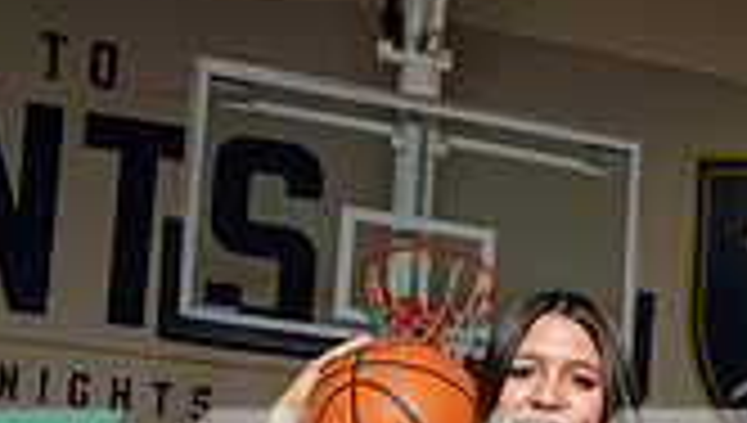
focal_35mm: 68
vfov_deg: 14.5
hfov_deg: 30.6
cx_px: 526
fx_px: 1349
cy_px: 868
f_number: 5
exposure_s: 1/250
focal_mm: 24
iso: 100
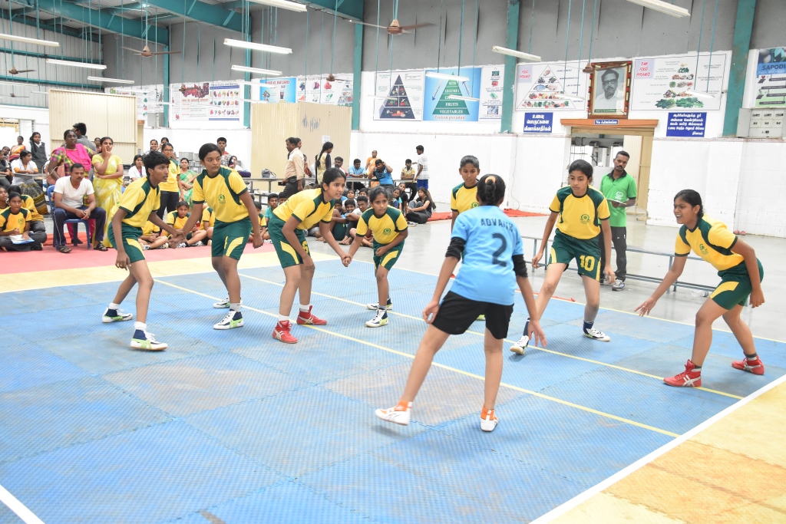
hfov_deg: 53.1
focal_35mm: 36
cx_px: 393
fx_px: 786
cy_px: 262
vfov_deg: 36.9
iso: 4000
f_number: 5
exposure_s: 1/125
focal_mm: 24
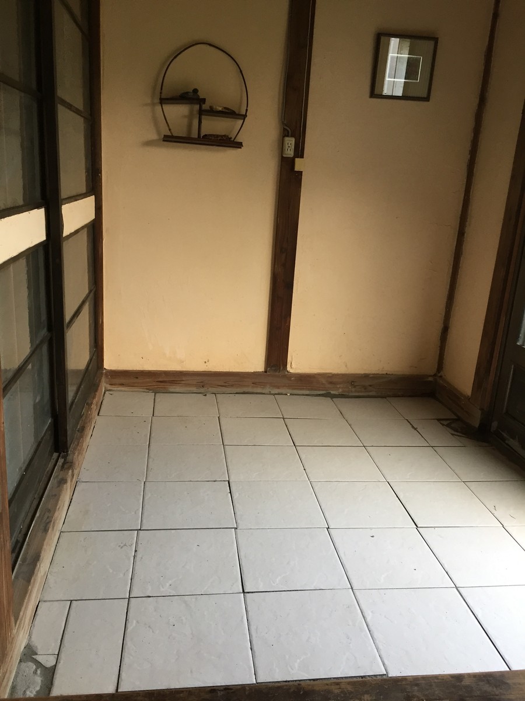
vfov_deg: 61.7
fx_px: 586
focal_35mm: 29
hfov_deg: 48.2
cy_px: 350
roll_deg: -2.6
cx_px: 262
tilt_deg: -15.9
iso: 100
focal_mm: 4.15
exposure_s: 1/30
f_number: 2.2
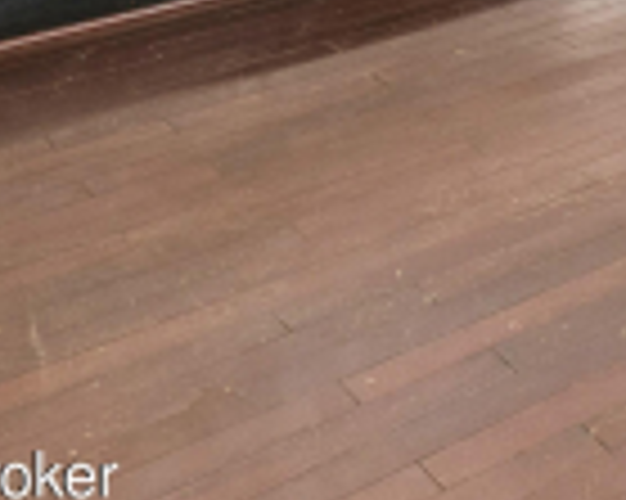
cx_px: 1220
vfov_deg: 15.4
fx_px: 1407
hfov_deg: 18.0
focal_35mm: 76
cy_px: -550
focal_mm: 10
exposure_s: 1
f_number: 8
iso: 400
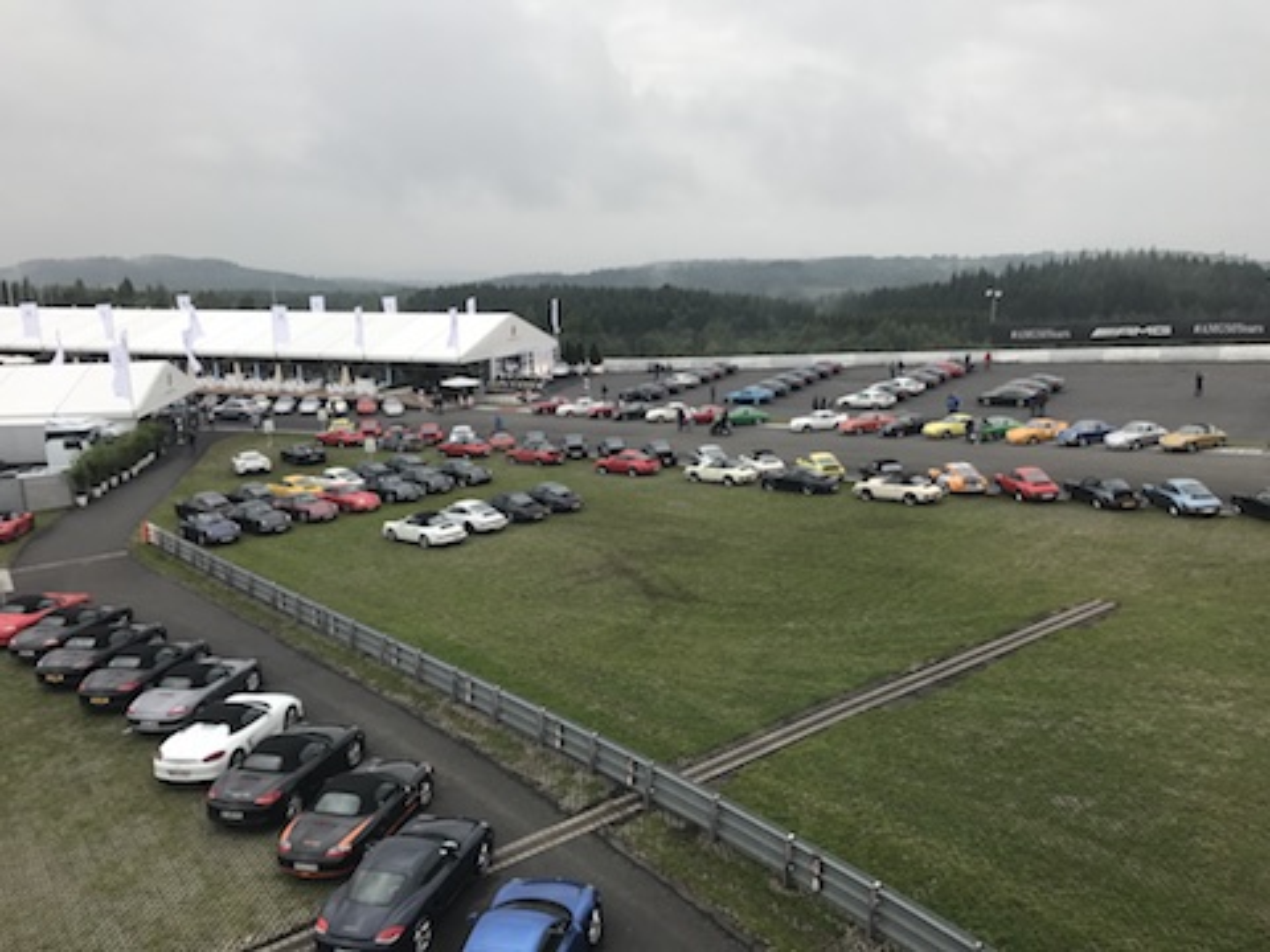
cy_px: 476
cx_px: 635
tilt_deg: -12.6
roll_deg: +1.0
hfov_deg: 63.4
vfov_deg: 49.7
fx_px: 1027
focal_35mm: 28
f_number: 1.8
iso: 20
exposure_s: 1/429
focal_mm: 3.99
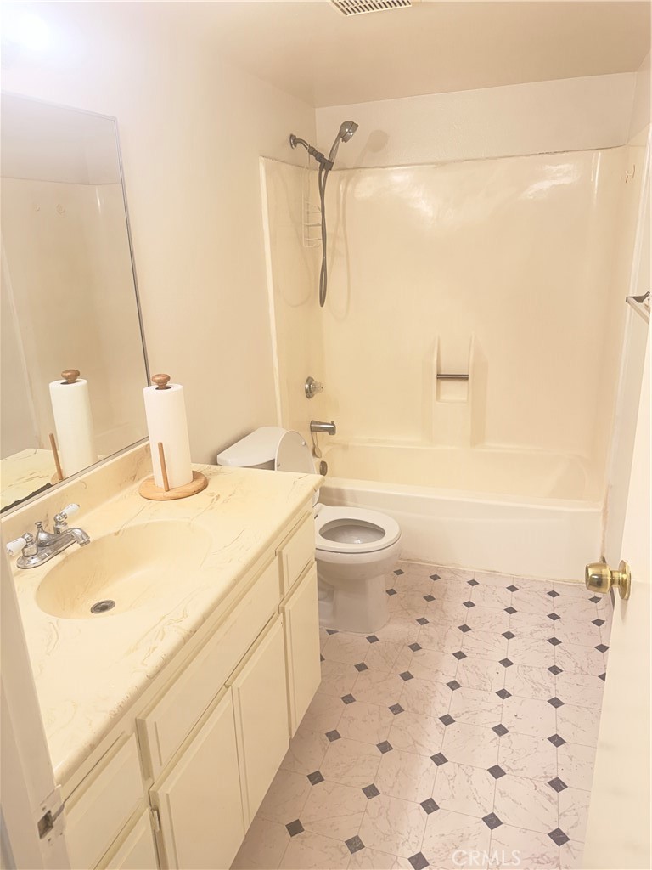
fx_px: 603
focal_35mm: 24
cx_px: 326
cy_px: 435
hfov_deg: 56.8
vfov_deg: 71.6
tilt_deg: -18.2
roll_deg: +1.7
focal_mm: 6.76
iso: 160
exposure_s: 1/125
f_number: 1.78
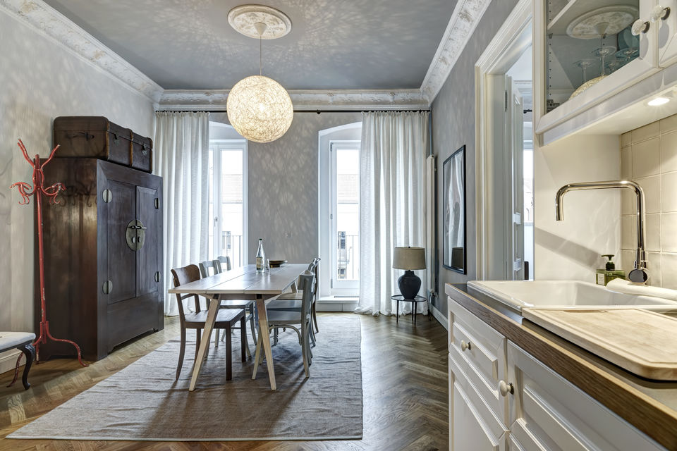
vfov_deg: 61.9
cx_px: 338
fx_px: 376
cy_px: 226
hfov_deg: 84.0
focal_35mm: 20
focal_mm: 20
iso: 125
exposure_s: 1/1.67
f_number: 11
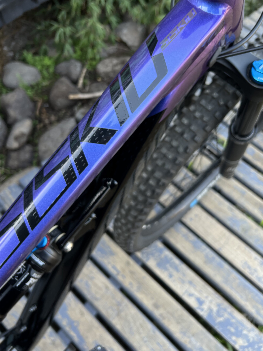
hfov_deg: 45.4
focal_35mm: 31
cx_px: 134
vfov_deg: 58.2
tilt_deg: -60.8
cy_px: 155
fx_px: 314
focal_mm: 5.7
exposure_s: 1/121
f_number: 1.5
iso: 40
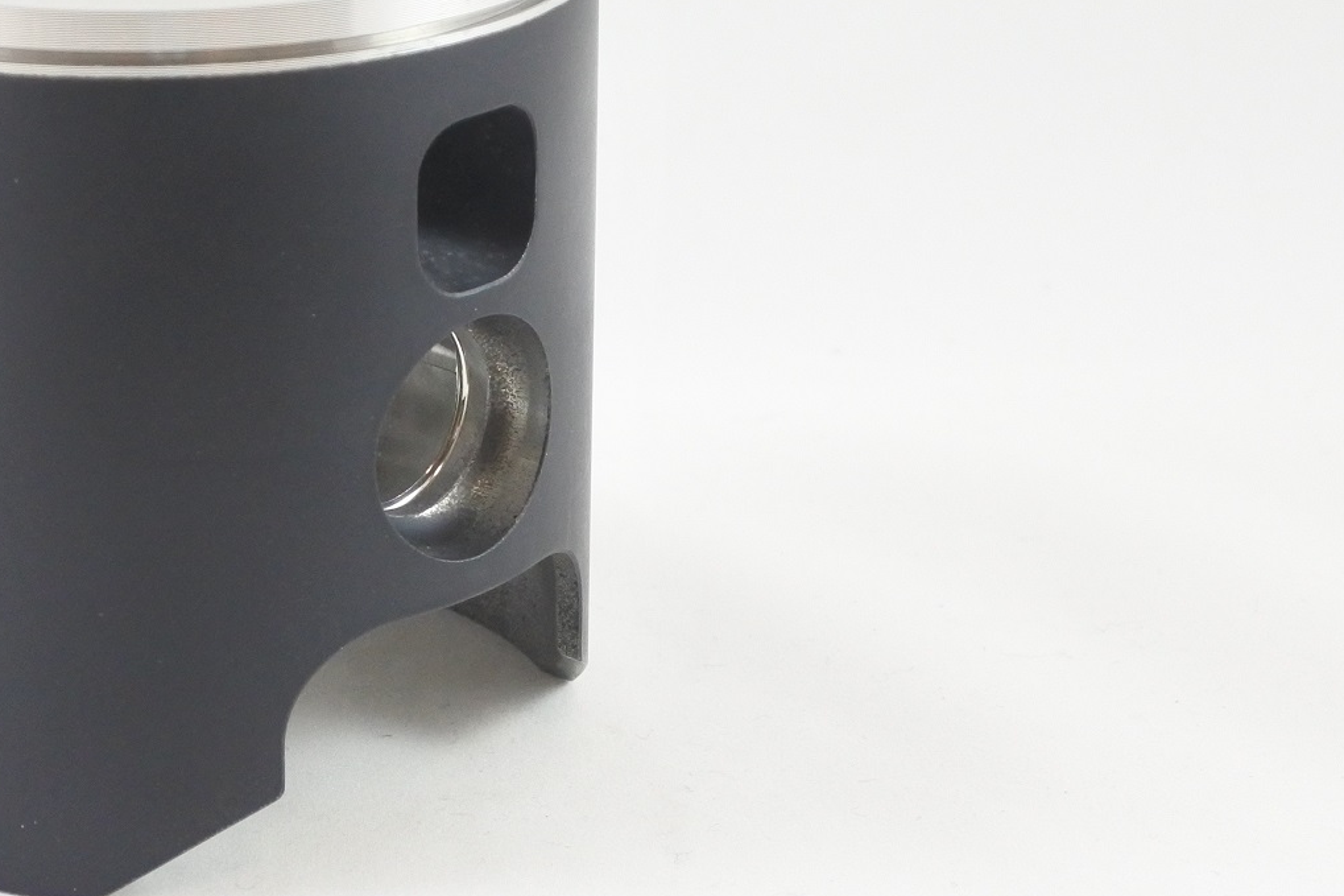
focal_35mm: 79
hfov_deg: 25.0
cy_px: 344
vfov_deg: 17.2
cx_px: 170
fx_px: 2949
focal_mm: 15
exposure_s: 1/125
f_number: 4.2
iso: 640
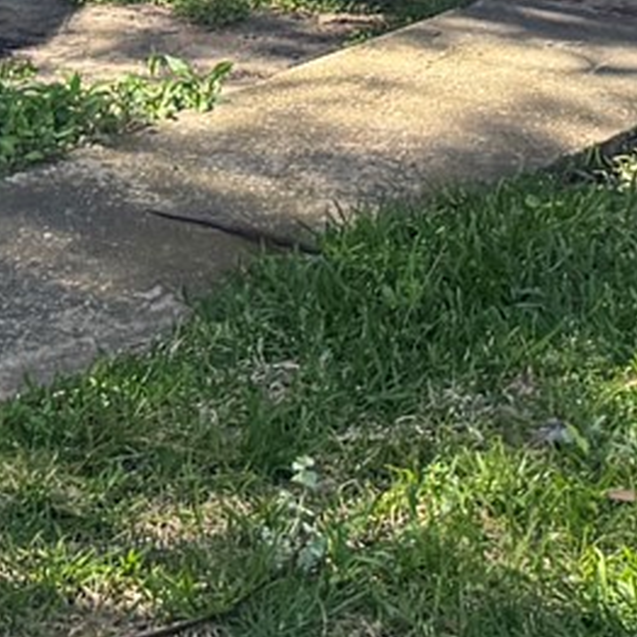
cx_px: 212
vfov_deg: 9.6
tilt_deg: +1.0
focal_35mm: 166
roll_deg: -0.4
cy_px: -780
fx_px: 3456
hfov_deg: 10.5
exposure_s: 1/1285
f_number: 1.78
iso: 80
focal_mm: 6.76
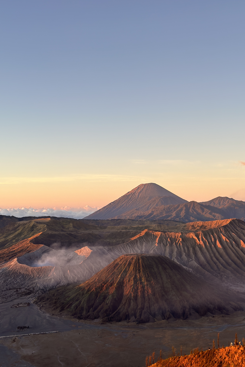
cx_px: 129
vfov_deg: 39.6
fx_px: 510
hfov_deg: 27.0
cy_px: 183
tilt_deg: +1.5
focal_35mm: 50
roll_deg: +0.6
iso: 80
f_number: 1.78
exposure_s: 1/555
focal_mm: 6.86
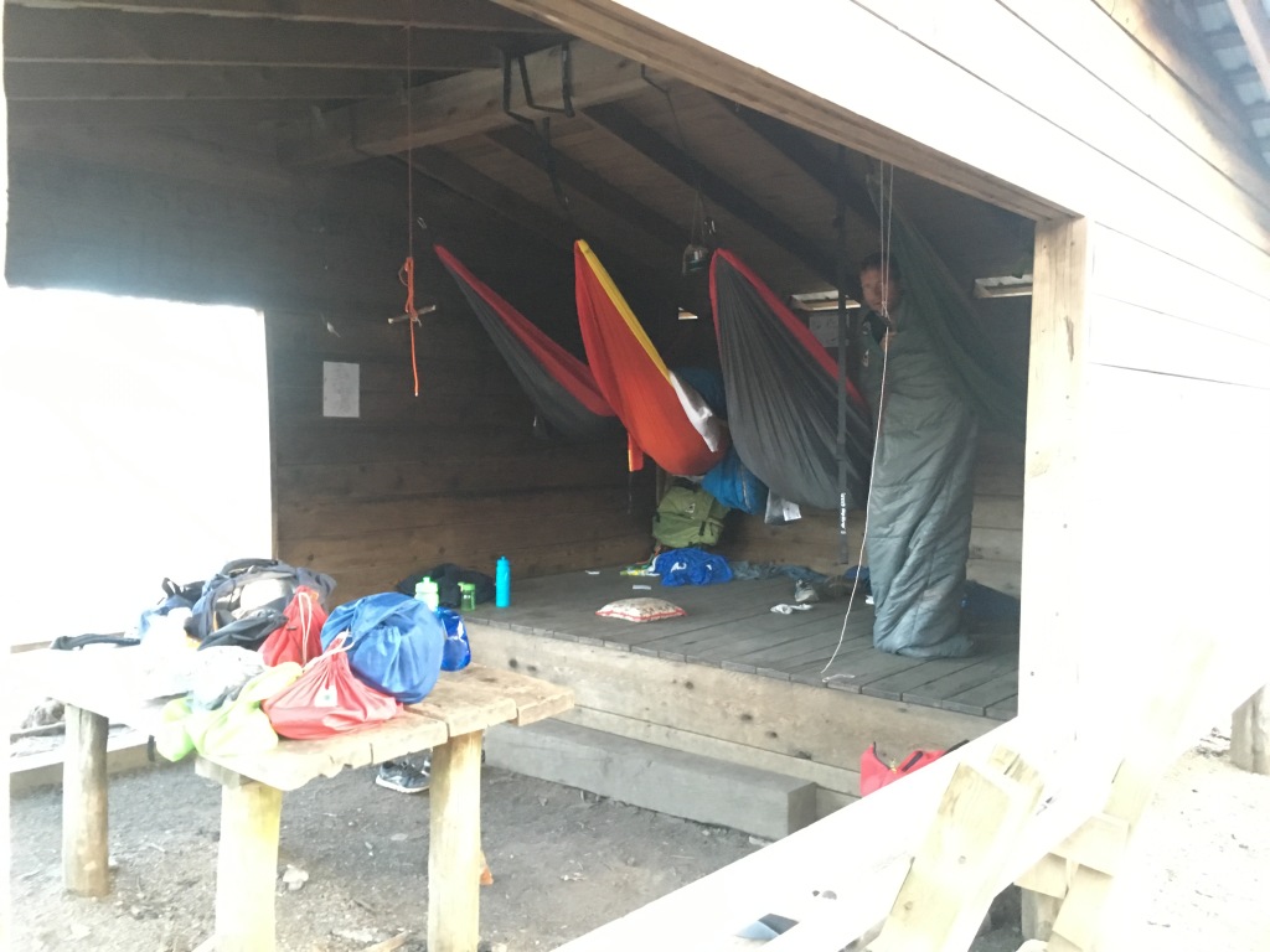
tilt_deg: -2.1
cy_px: 476
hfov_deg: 61.7
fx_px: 1064
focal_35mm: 29
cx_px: 635
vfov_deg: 48.2
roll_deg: -0.2
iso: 320
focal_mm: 4.15
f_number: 2.2
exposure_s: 1/15
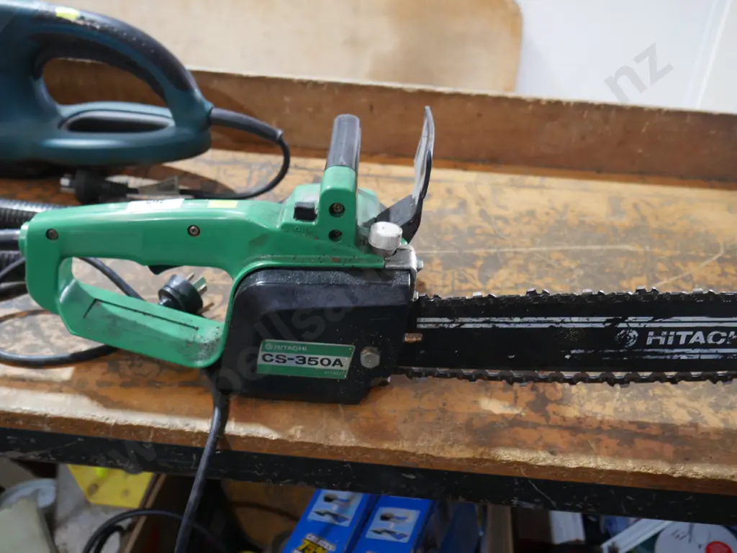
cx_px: 368
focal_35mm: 32
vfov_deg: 44.2
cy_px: 276
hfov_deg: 56.8
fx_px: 682
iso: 1000
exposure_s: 1/60
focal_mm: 16
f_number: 3.6
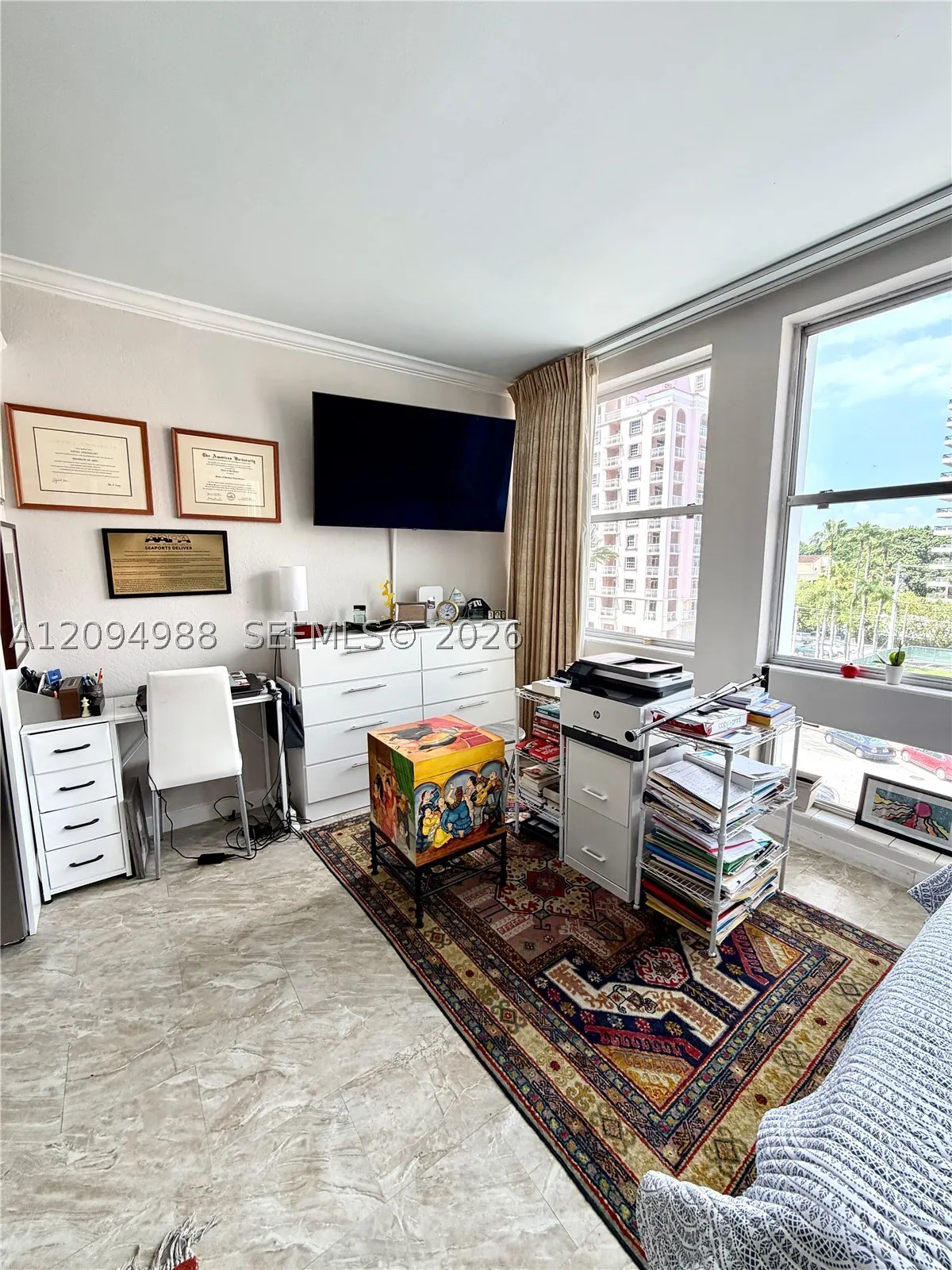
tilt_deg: -6.8
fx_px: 513
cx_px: 476
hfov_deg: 85.7
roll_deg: +0.2
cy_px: 635
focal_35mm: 14
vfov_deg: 102.1
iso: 100
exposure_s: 1/121
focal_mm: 2.22
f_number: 2.2
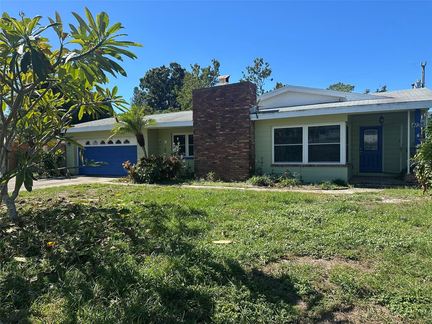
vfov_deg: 56.8
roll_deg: +0.0
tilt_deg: -3.2
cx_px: 216
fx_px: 300
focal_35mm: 24
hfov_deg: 71.6
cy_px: 162
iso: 80
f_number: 1.78
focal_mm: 6.86
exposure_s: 1/2732
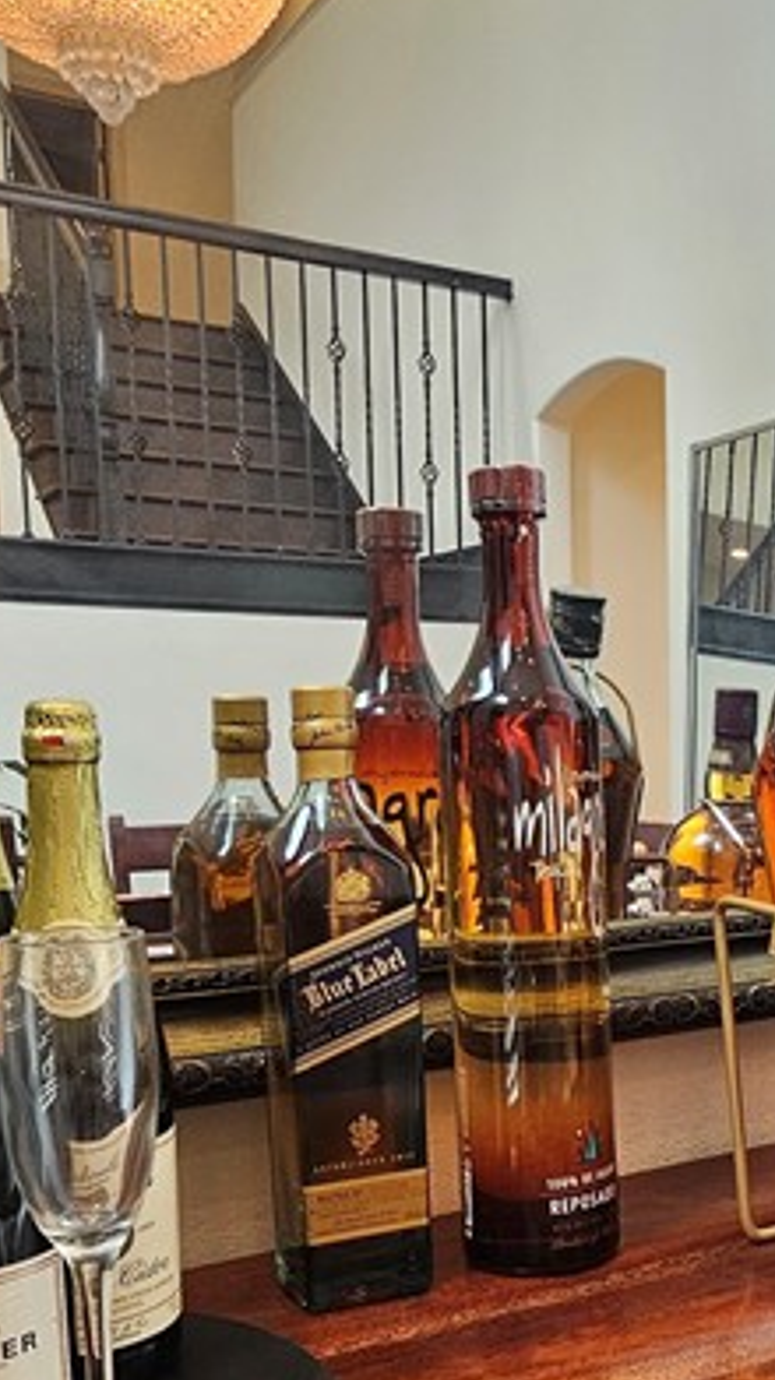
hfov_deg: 30.2
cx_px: 736
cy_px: 884
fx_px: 1354
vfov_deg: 53.3
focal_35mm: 37
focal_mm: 2.2
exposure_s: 1/60
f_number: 2.2
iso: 100
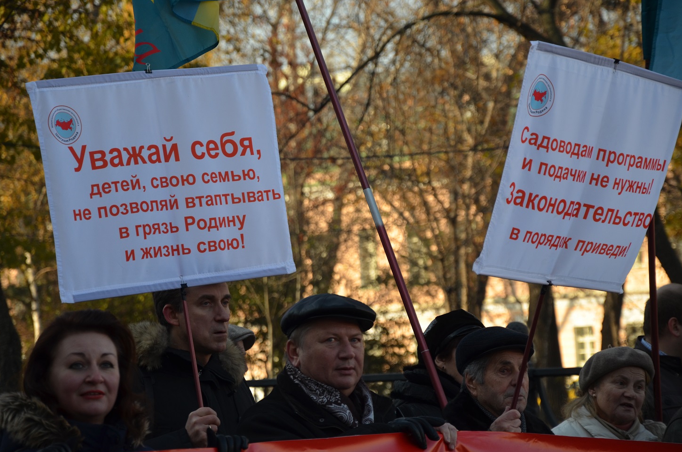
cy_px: 226
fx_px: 3035
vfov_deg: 8.5
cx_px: 341
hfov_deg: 12.8
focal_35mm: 161
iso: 320
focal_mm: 105
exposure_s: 1/500
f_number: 5.6
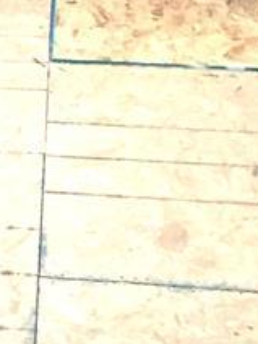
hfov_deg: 10.1
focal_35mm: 140
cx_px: -187
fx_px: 1391
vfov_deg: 12.5
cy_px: -325
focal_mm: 4.15
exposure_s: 1/15
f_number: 2.2
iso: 500
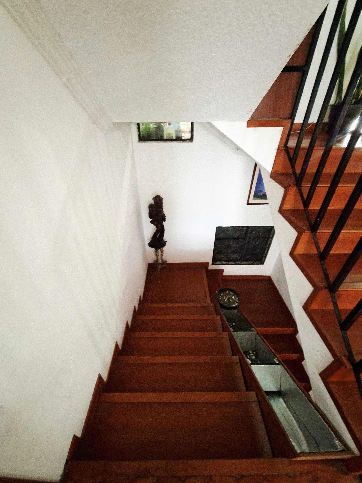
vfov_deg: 106.2
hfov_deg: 89.9
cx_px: 181
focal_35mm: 13
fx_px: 181
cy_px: 242
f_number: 2.2
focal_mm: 1.74
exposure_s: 1/13
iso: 640
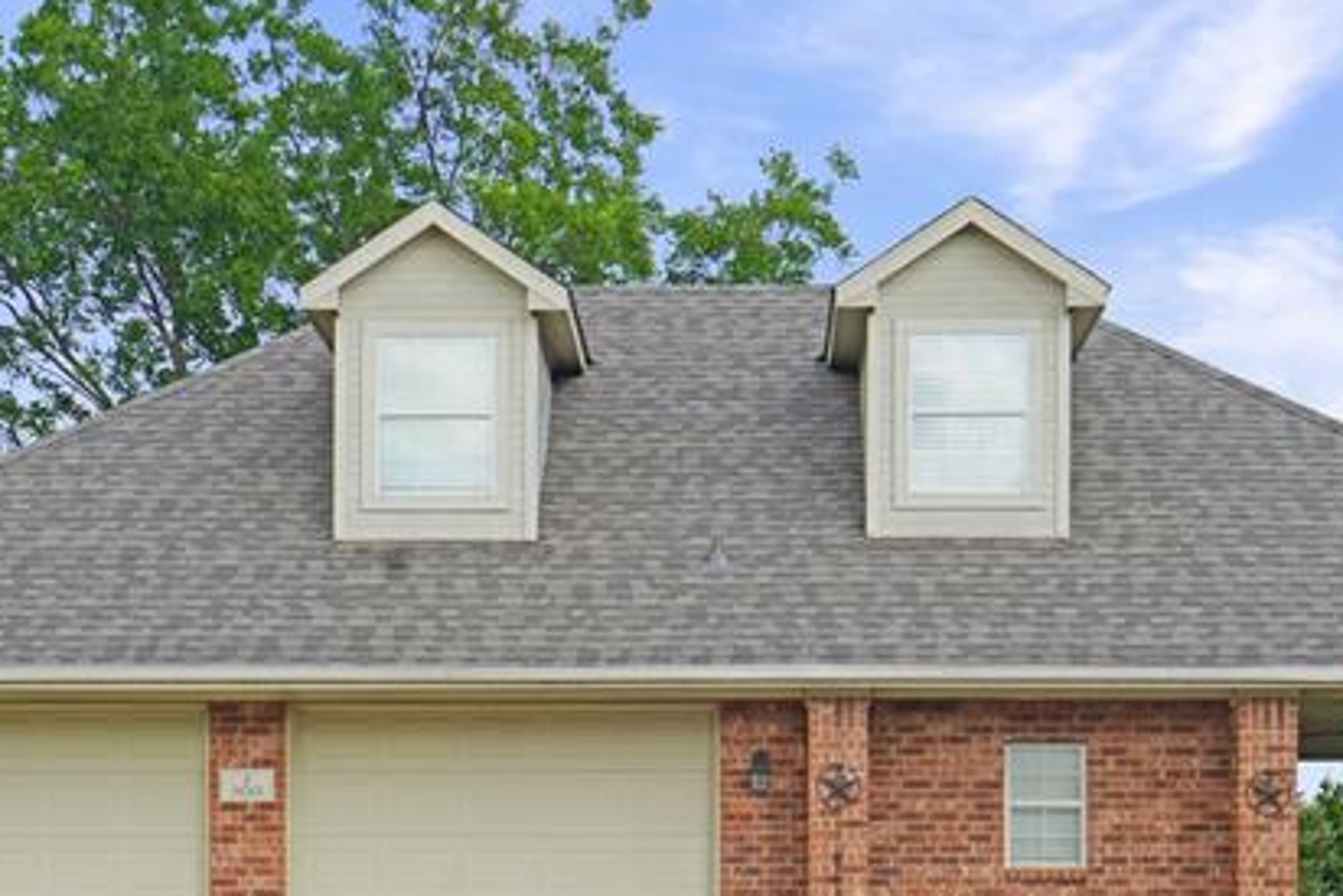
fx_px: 3247
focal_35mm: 87
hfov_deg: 23.4
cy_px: 727
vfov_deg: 15.6
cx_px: 707
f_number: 10
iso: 100
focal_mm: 35
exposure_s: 1/160
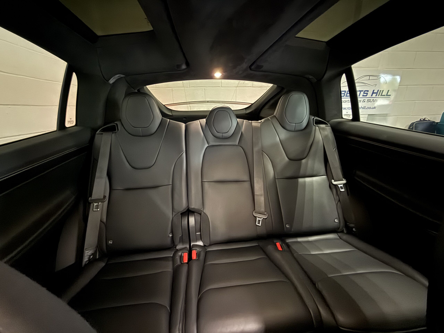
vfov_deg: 85.7
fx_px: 180
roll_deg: +0.9
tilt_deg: -17.7
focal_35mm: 14
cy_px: 166
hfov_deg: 102.1
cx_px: 222
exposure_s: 1/7
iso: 1600
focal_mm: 2.22
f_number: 2.2
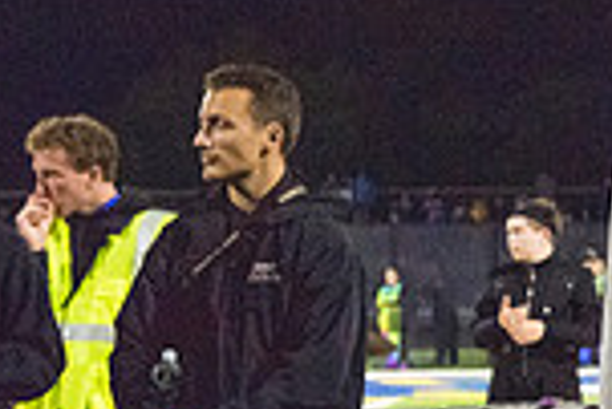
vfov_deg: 7.5
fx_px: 3131
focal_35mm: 184
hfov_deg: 10.5
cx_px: 1119
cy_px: 184
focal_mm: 48
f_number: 5
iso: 8000
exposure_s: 1/500
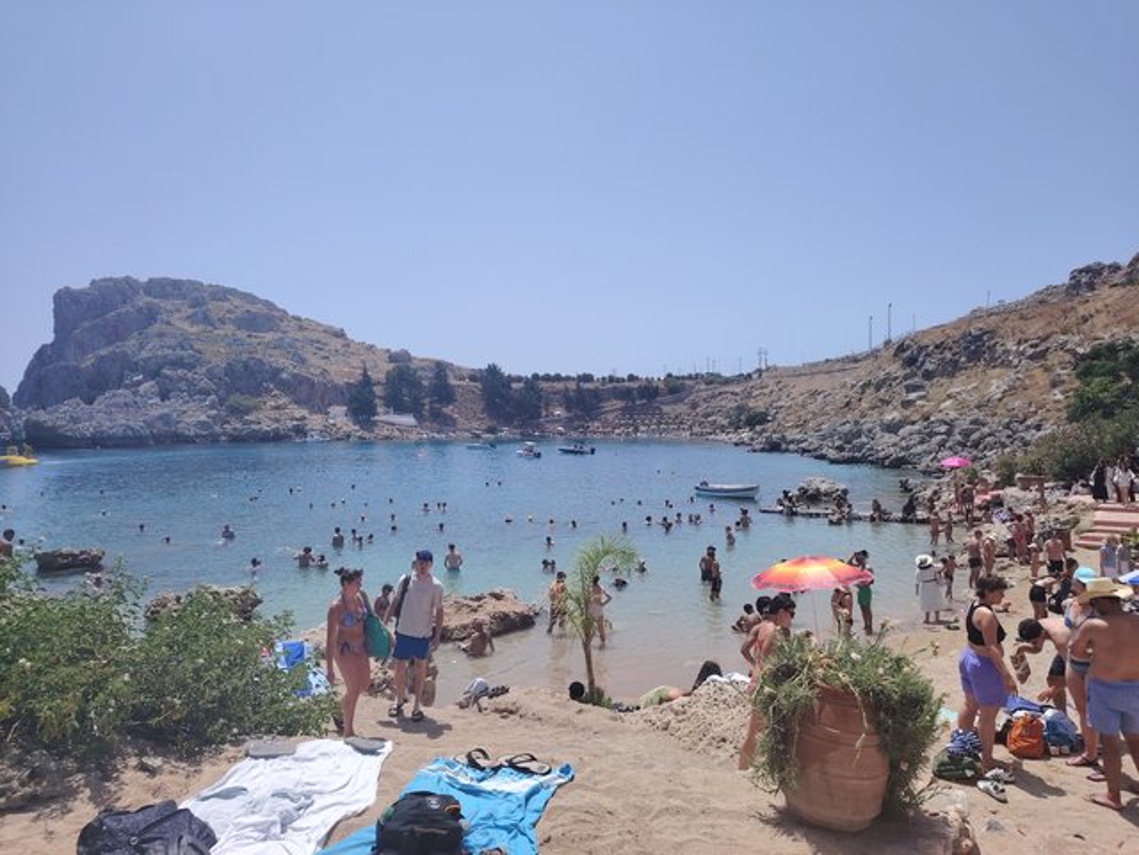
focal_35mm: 24
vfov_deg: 56.8
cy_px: 428
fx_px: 790
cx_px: 570
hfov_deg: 71.6
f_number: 1.75
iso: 121
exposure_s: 1/1450
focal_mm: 5.25
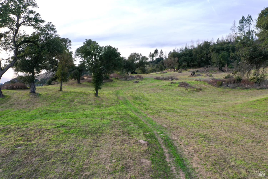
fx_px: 208
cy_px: 90
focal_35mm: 28
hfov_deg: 65.5
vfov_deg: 46.4
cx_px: 134
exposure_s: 1/60
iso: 100
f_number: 6.3
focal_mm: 10.26
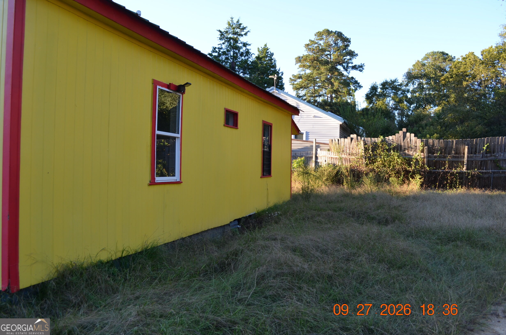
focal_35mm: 27
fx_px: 379
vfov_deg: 47.7
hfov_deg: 67.5
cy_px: 168
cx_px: 253
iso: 220
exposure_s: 1/125
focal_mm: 18
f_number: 5.6
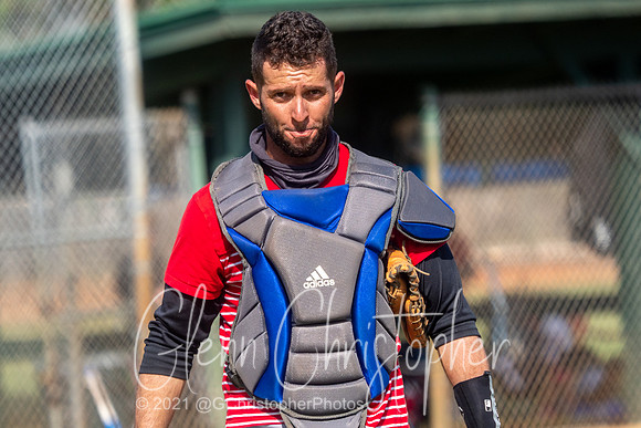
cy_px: 156
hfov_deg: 4.2
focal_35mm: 494
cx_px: 290
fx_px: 8800
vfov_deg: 2.8
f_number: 4
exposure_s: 1/1600
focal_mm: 210
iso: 320
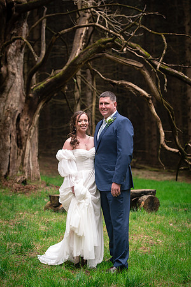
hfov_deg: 16.1
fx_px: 676
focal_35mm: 85
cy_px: 144
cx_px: 96
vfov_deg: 23.9
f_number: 3.5
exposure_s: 1/320
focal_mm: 85
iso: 500
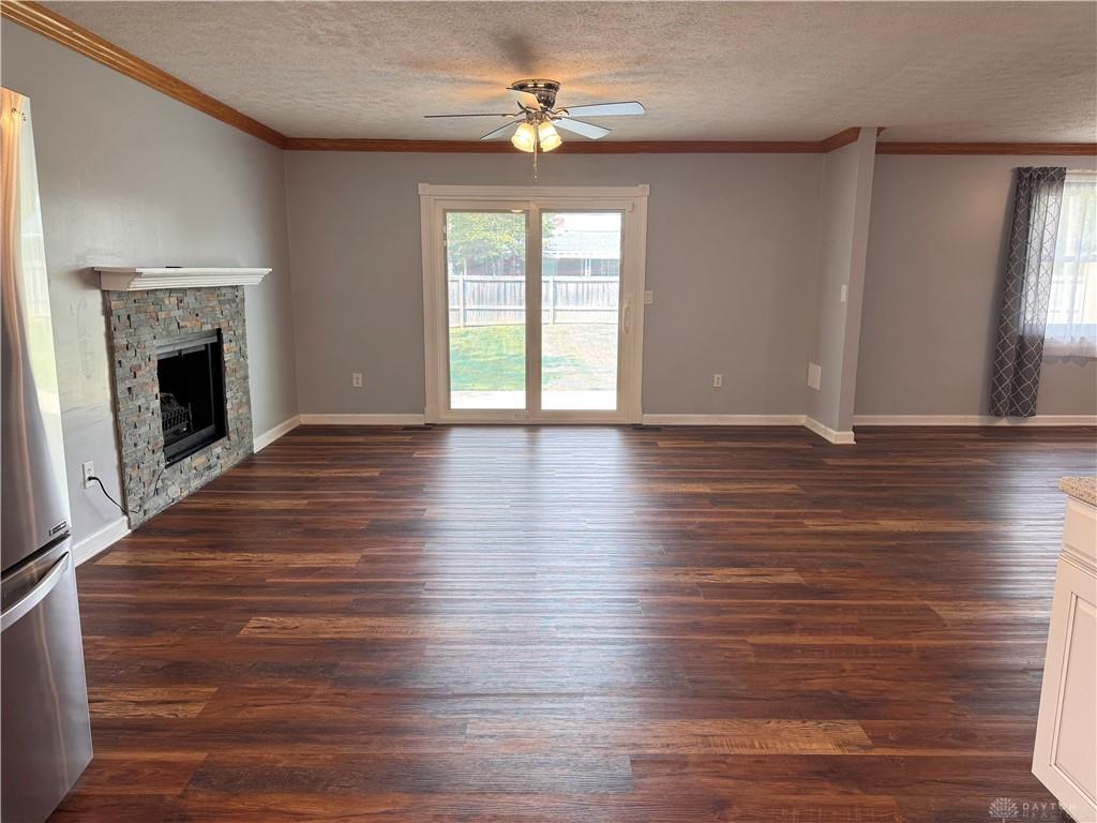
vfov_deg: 56.8
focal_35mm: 24
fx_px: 761
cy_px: 412
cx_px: 548
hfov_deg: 71.6
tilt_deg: -10.7
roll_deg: -0.2
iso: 100
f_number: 1.78
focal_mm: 6.76
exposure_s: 1/120
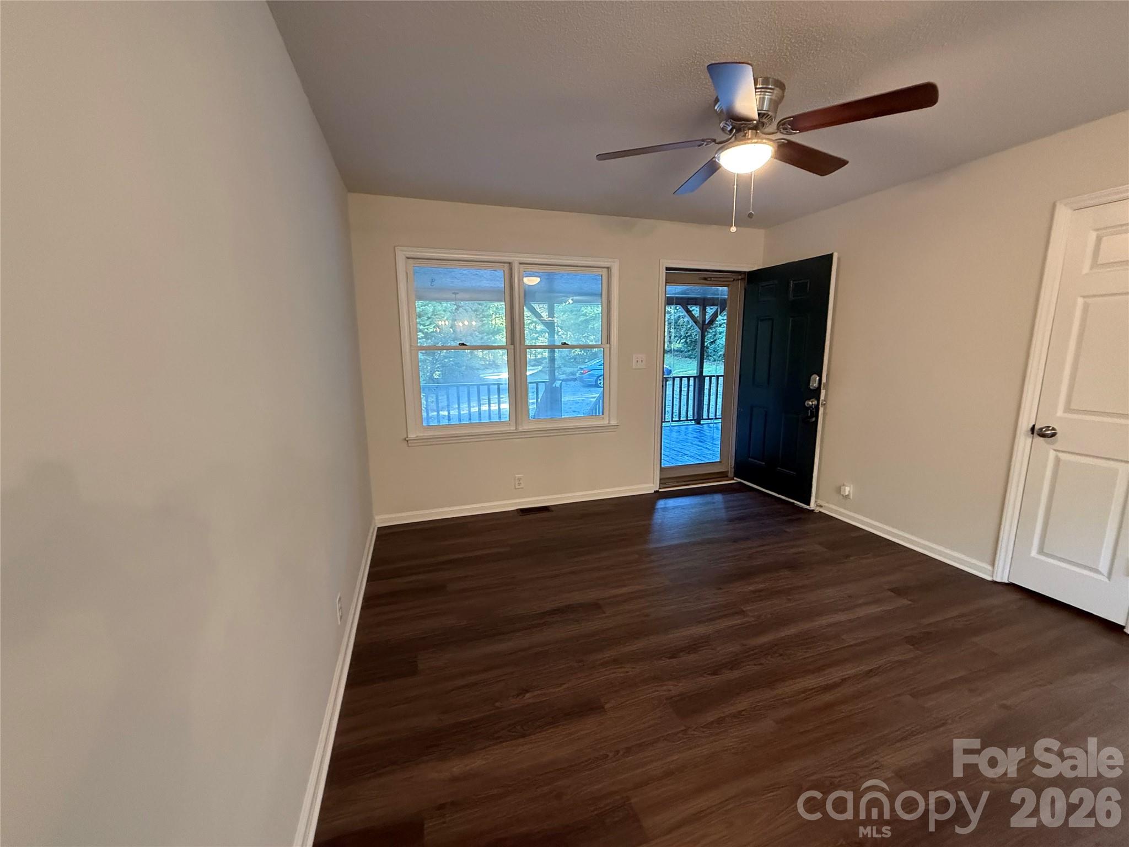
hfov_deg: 102.1
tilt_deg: -11.3
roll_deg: +1.0
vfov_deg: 85.7
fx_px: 457
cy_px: 424
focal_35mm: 14
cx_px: 564
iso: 640
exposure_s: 1/60
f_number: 2.2
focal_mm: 2.22
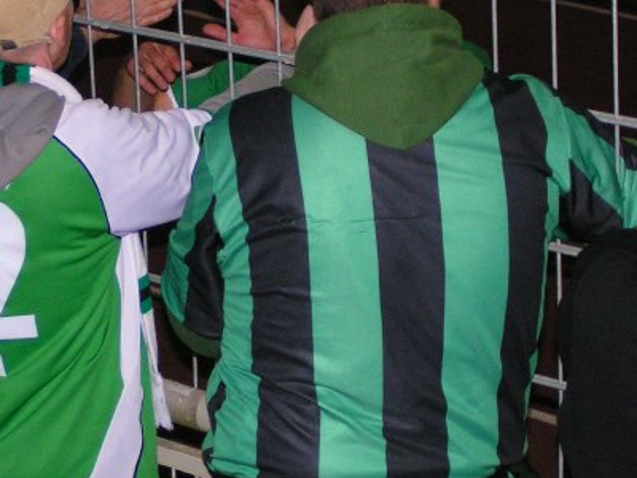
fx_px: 2760
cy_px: 18
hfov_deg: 13.1
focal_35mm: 150
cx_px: 140
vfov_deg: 9.8
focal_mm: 11.5
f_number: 3.2
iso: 200
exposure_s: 1/80
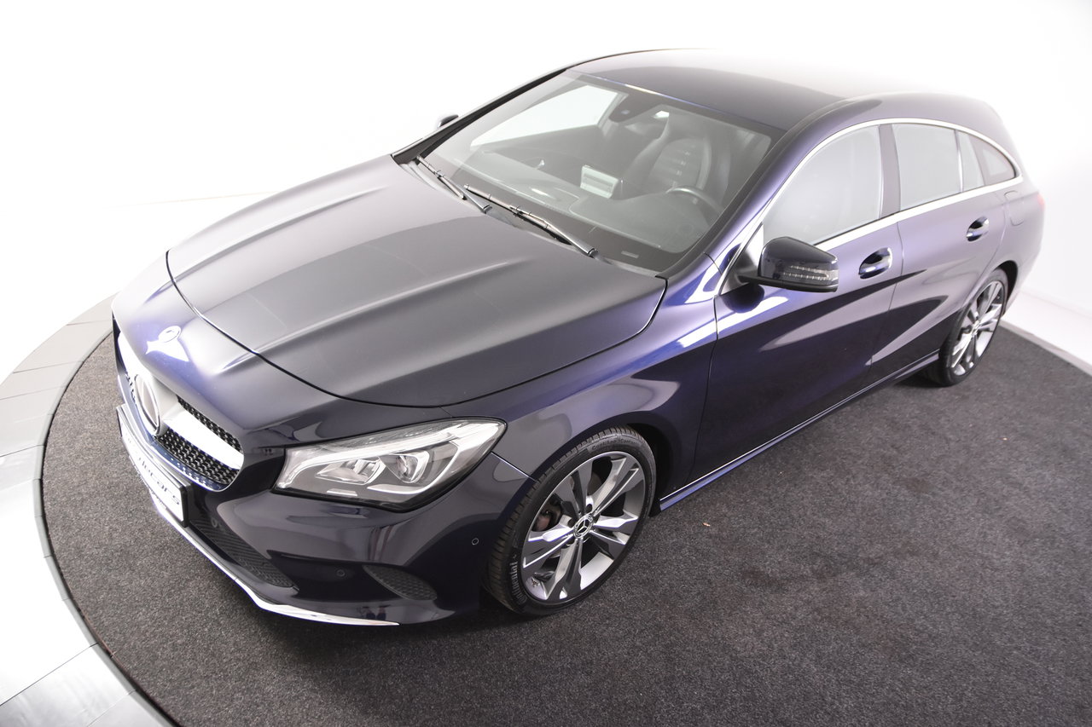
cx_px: 546
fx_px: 910
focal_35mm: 30
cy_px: 364
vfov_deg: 43.6
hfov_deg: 61.9
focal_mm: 20
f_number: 3.2
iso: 1600
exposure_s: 1/40
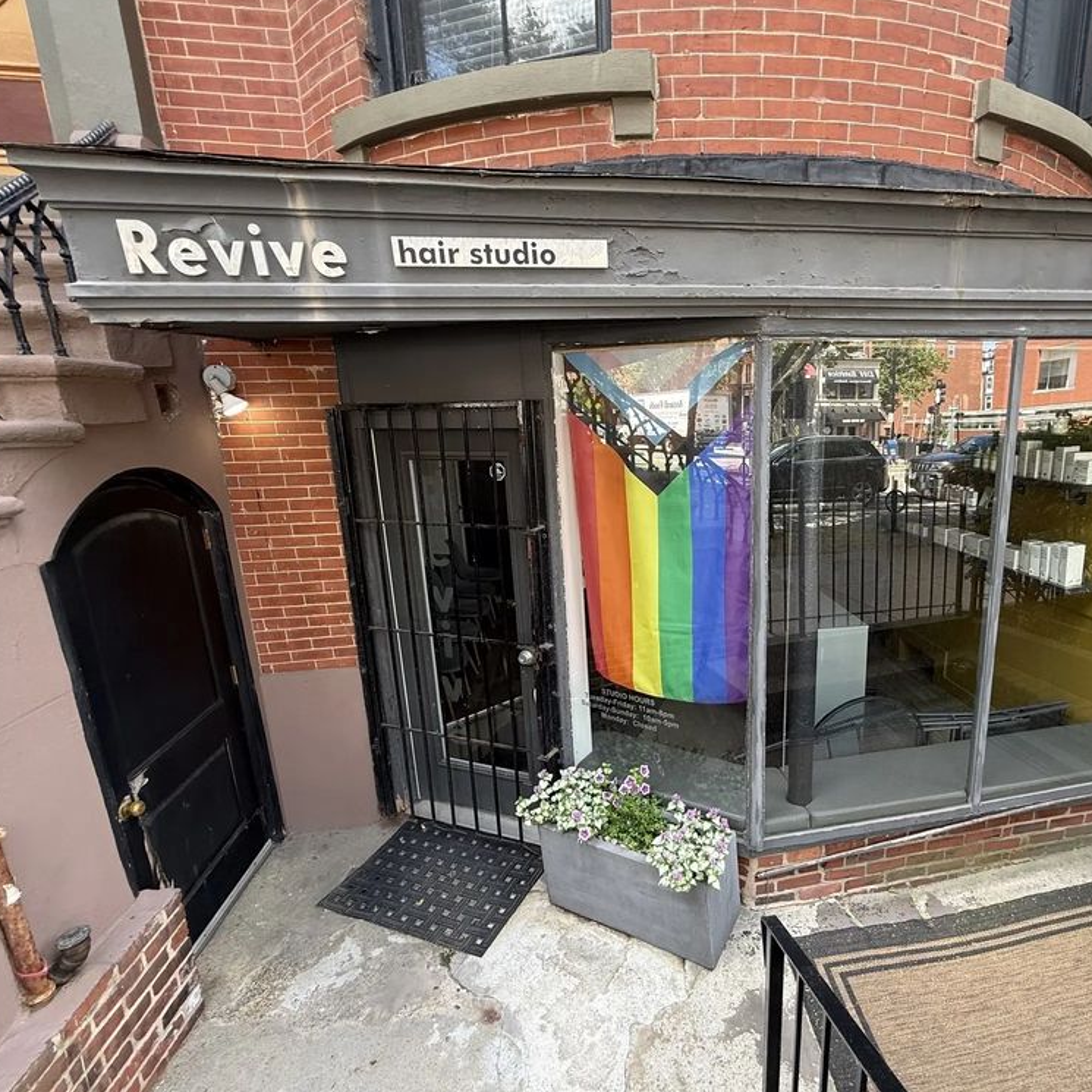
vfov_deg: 84.0
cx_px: 683
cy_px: 553
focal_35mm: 17
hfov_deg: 82.4
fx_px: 607
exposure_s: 1/99
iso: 100
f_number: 2.2
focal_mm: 2.22
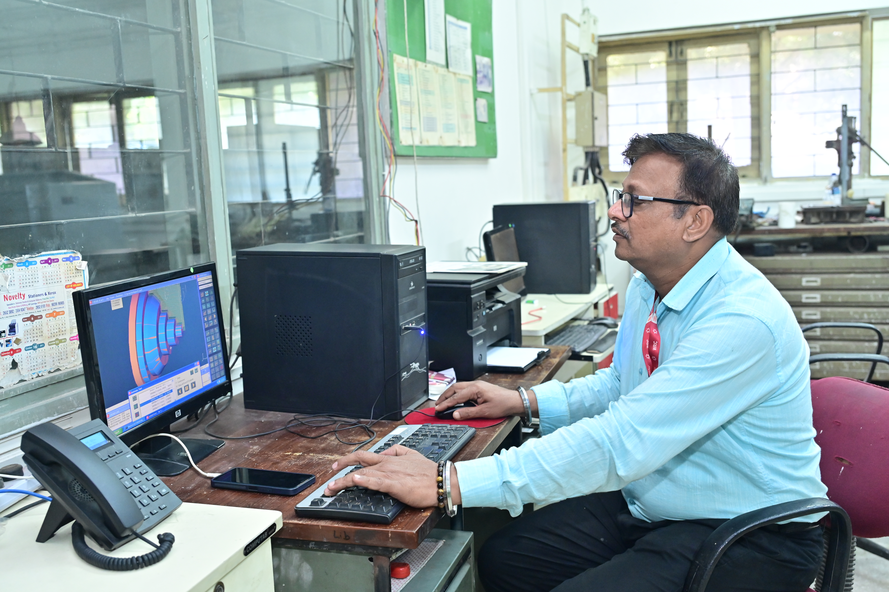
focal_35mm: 35
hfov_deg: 54.5
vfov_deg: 37.8
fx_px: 864
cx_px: 444
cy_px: 296
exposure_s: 1/125
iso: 3200
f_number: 4
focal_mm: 35
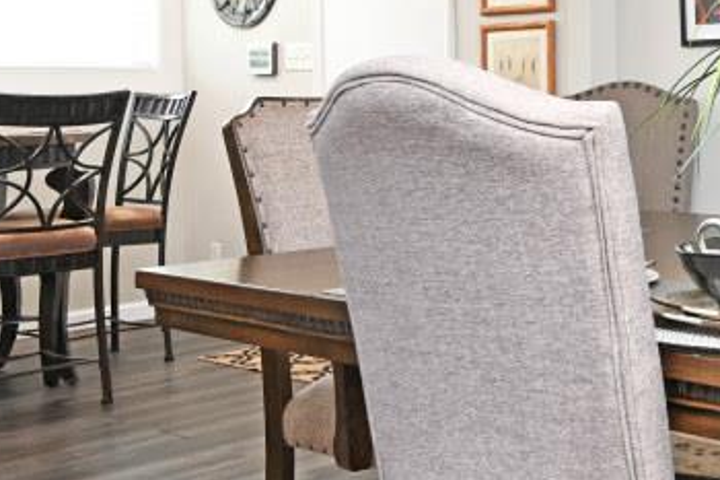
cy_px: 99
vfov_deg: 22.3
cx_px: 885
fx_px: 1199
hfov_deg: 28.6
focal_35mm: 60
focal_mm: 14
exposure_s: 1/60
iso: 400
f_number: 4
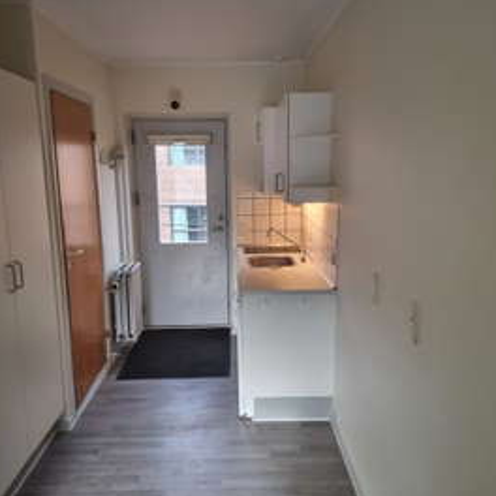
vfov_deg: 54.0
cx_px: 241
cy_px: 257
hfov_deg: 54.0
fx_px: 486
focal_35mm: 30
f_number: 1.8
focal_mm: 6.7
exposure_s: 1/100
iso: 80
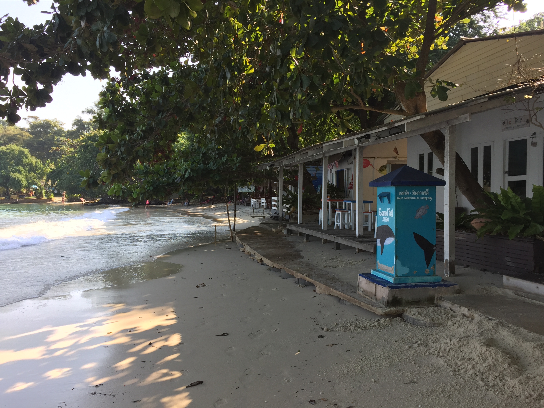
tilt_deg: -1.8
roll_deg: -0.8
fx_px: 456
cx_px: 272
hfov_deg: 61.7
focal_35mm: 29
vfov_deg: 48.2
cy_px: 204
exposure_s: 1/408
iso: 32
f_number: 2.2
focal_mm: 4.15
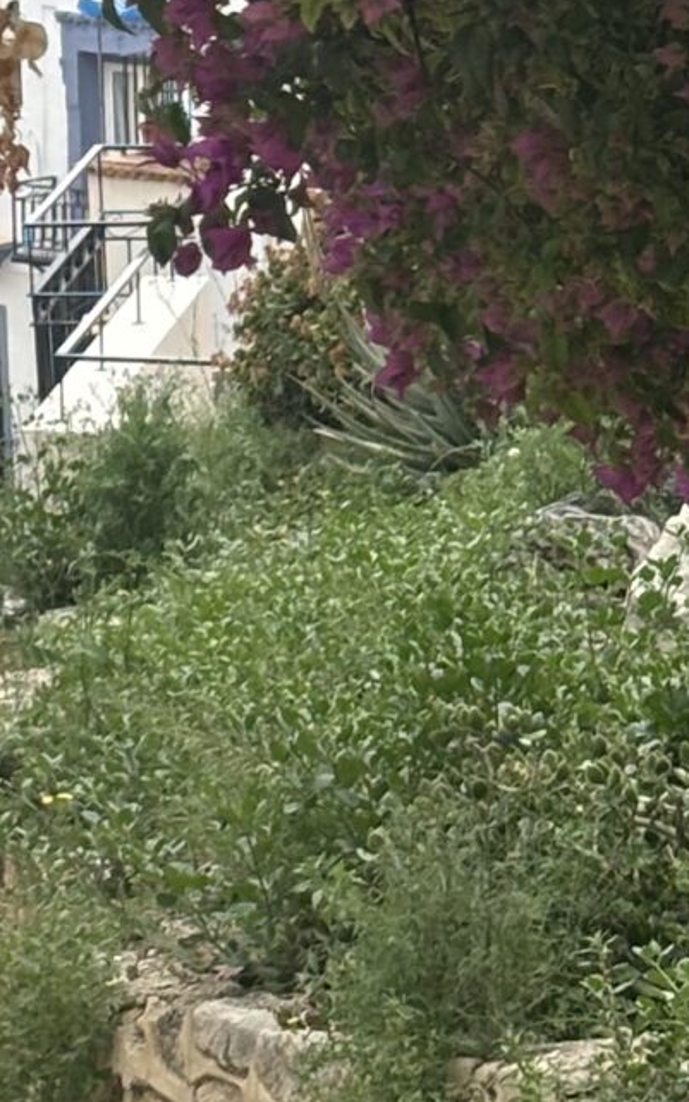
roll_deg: +1.5
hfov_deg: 5.8
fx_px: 6605
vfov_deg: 9.4
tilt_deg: -4.9
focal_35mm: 220
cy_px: -258
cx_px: -636
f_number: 1.6
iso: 40
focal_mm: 5.96
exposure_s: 1/2062
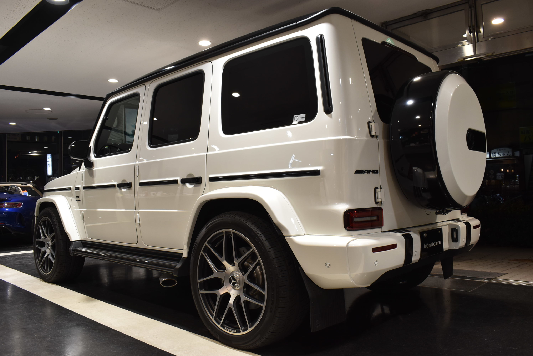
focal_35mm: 30
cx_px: 266
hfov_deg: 61.9
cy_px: 178
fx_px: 444
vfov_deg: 43.7
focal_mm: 20
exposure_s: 1/30
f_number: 8
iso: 450
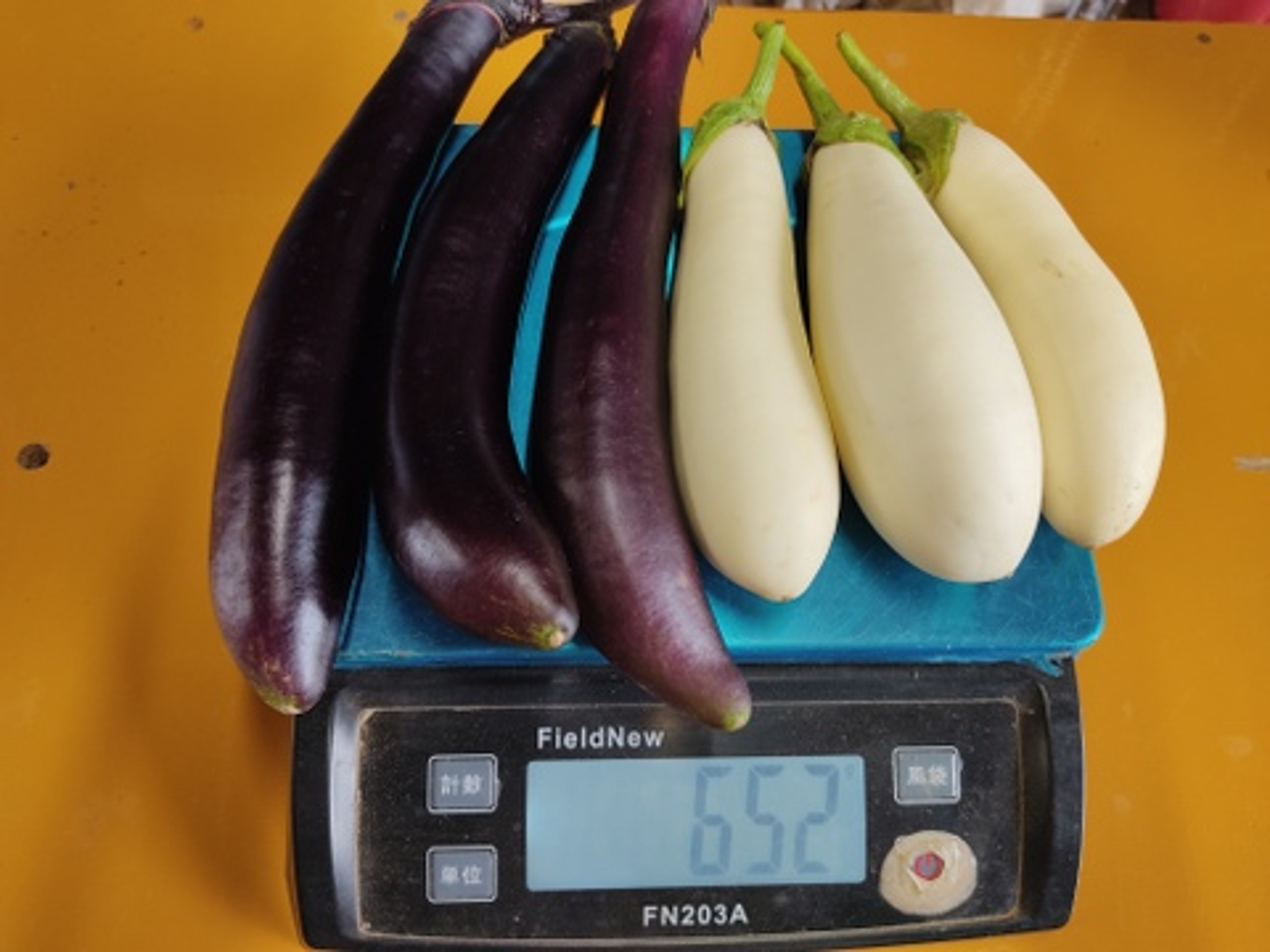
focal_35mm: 26
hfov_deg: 67.3
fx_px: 954
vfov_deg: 53.1
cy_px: 476
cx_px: 635
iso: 142
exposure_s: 1/50
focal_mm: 4.74
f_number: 1.79
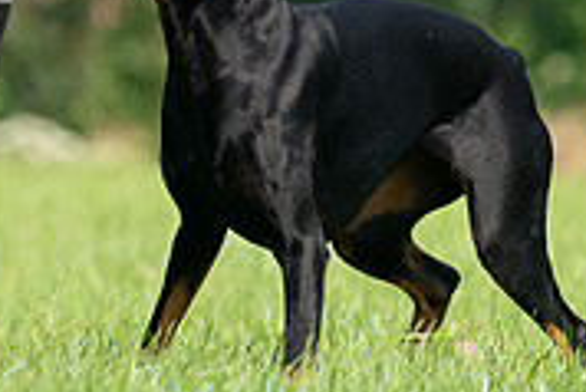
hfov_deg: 1.6
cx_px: 168
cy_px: -150
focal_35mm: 1273
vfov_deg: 1.1
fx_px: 20738
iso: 1600
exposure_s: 1/4000
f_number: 6.3
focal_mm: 391
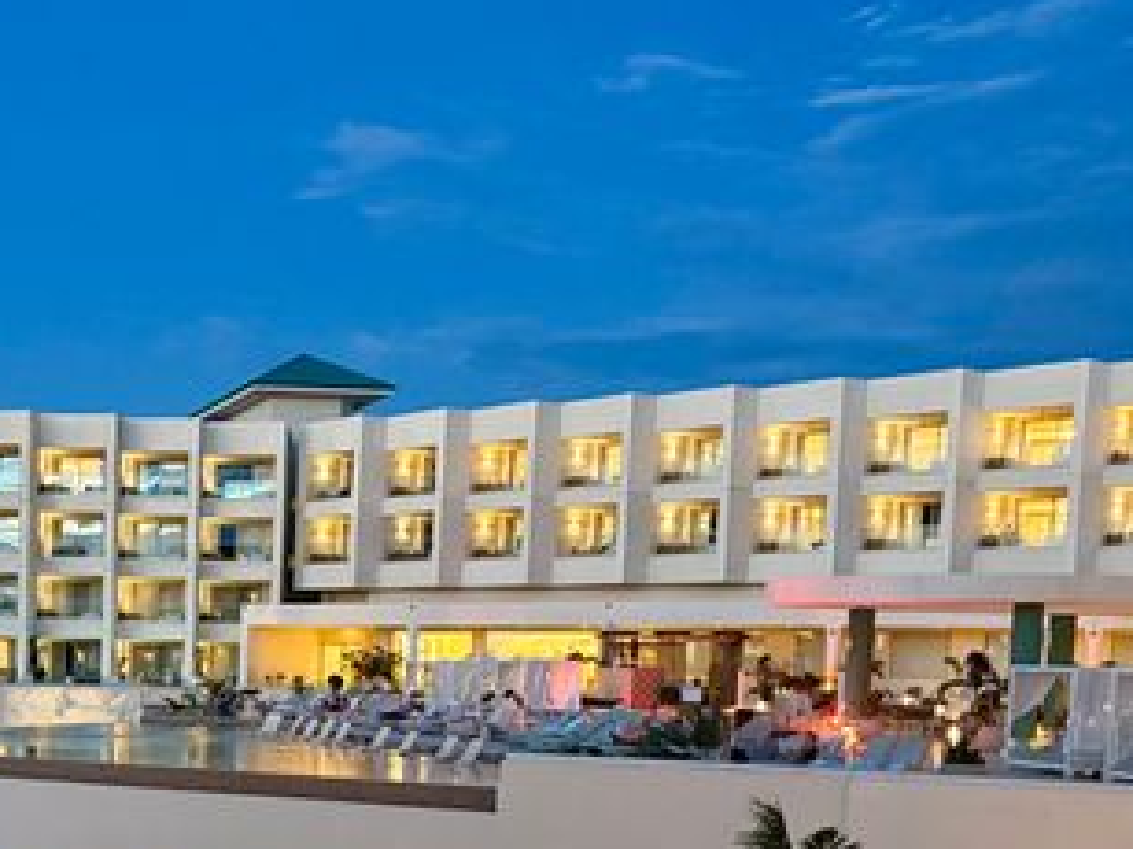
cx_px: 70
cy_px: 790
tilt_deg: -5.4
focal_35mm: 50
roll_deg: -0.6
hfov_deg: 35.5
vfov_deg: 27.8
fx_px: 1636
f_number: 1.78
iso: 800
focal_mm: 6.76
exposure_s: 1/40
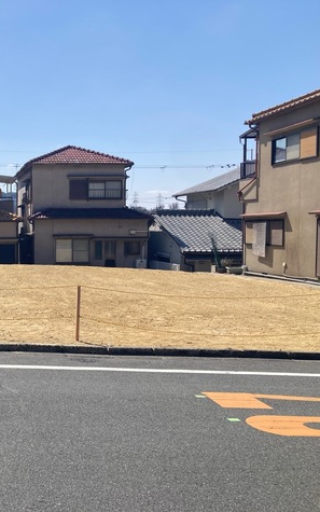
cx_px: 4
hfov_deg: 29.9
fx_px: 558
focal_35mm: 40
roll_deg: +0.0
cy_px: 257
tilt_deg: -2.3
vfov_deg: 49.3
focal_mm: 3.99
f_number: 1.8
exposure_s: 1/2703
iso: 20
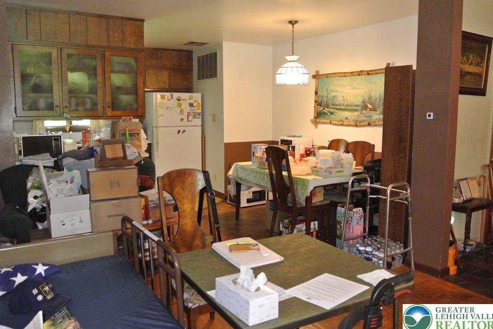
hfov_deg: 61.9
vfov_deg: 43.6
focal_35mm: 30
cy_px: 167
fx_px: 411
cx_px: 250
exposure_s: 1/60
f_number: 3.5
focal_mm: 11
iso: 2800
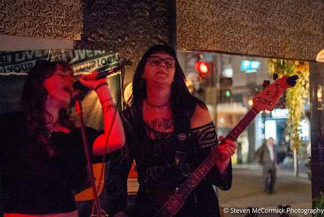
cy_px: 108
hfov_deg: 27.0
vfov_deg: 18.2
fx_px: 676
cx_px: 162
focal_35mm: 75
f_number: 1.8
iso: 2500
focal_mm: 50
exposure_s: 1/70
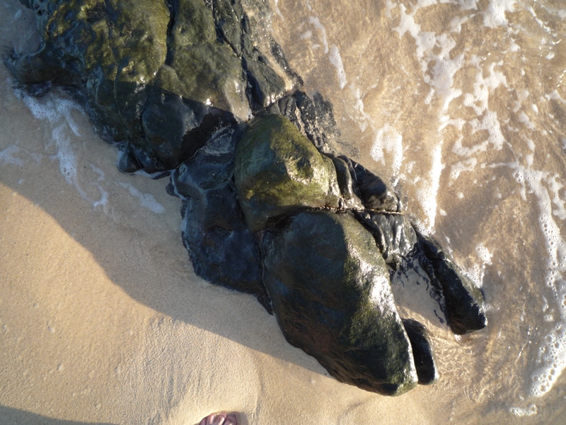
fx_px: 409
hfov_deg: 69.4
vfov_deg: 54.9
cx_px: 283
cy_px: 212
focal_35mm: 25
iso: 100
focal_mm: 4.4
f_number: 2.8
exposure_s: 1/320
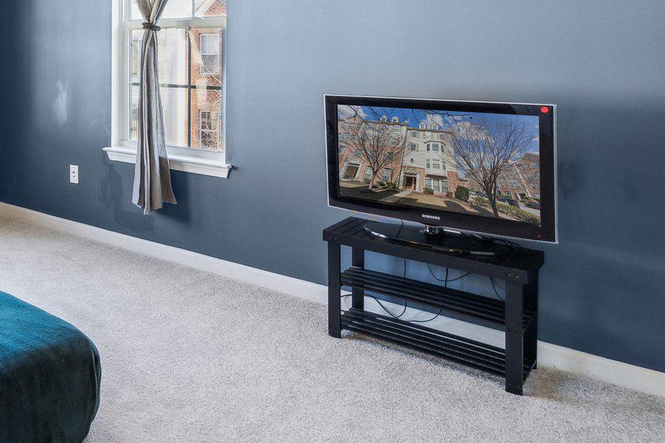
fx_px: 628
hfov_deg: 48.3
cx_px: 35
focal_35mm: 34
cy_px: 40
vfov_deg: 36.4
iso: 500
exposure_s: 1/50
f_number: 5
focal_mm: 14
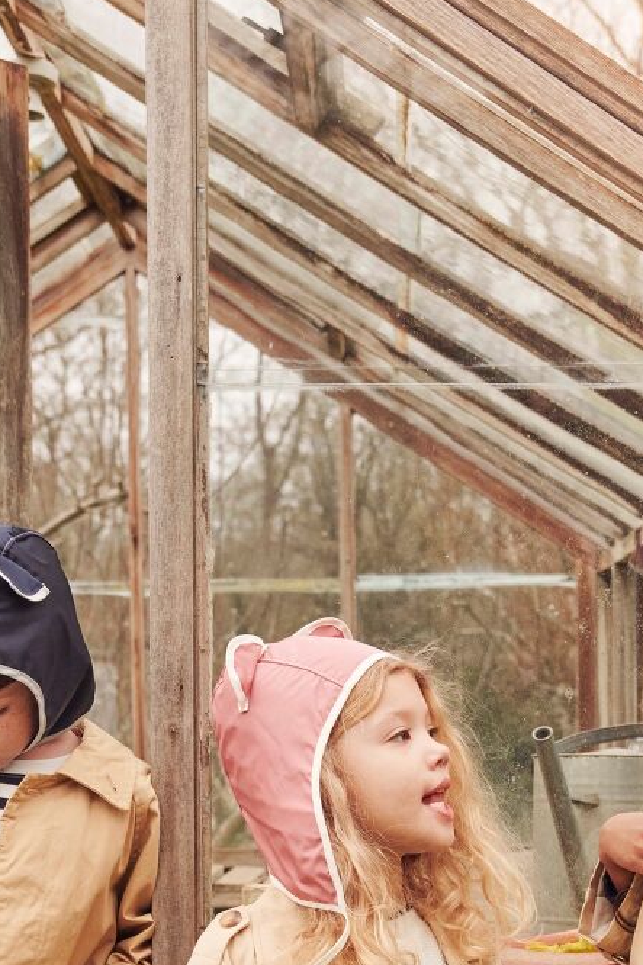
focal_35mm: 91
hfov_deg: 15.0
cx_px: 344
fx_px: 2439
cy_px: 945
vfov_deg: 21.7
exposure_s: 1/800
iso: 800
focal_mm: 42
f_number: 5.6
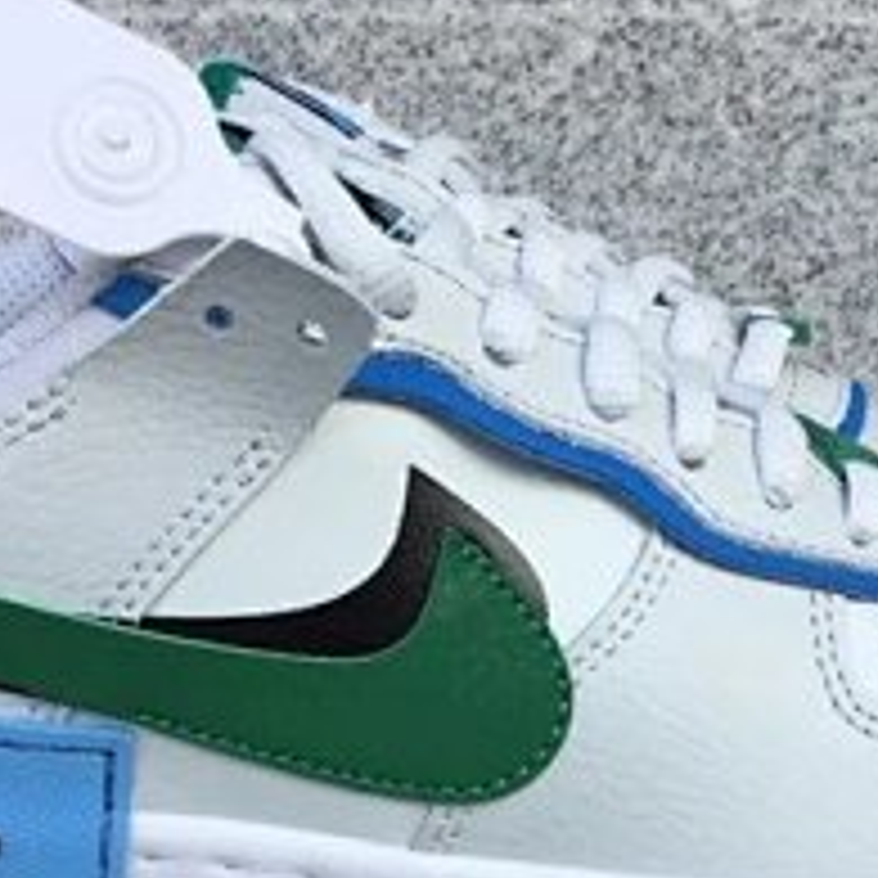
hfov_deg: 19.3
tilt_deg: -17.5
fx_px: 2583
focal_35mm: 90
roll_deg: +0.0
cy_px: 887
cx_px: 405
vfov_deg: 18.8
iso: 25
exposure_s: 1/310
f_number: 2.4
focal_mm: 3.3
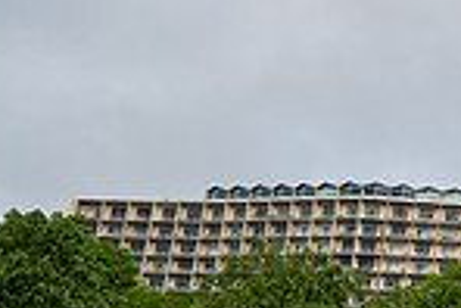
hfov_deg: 17.2
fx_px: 1205
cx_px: 860
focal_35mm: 94
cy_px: 78
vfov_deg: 14.5
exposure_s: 1/100
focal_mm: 24
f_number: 6.3
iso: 125
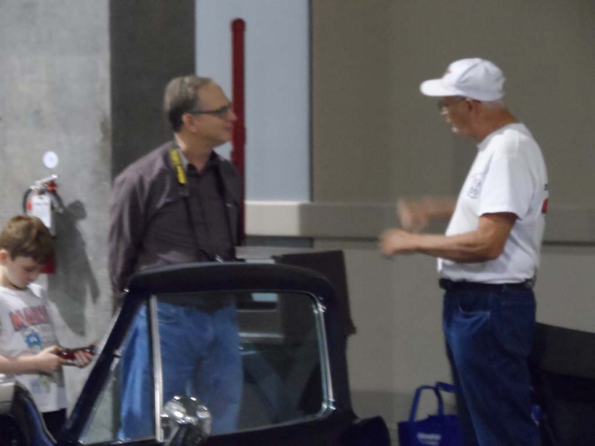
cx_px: 298
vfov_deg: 8.3
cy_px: 223
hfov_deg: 11.1
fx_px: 3060
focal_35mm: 178
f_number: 4.5
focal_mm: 28.9
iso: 800
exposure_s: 1/15
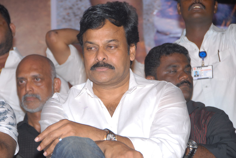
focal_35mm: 158
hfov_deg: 13.0
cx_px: 118
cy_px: 79
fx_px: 1035
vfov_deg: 8.8
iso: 320
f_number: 6.3
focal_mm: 105
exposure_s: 1/125
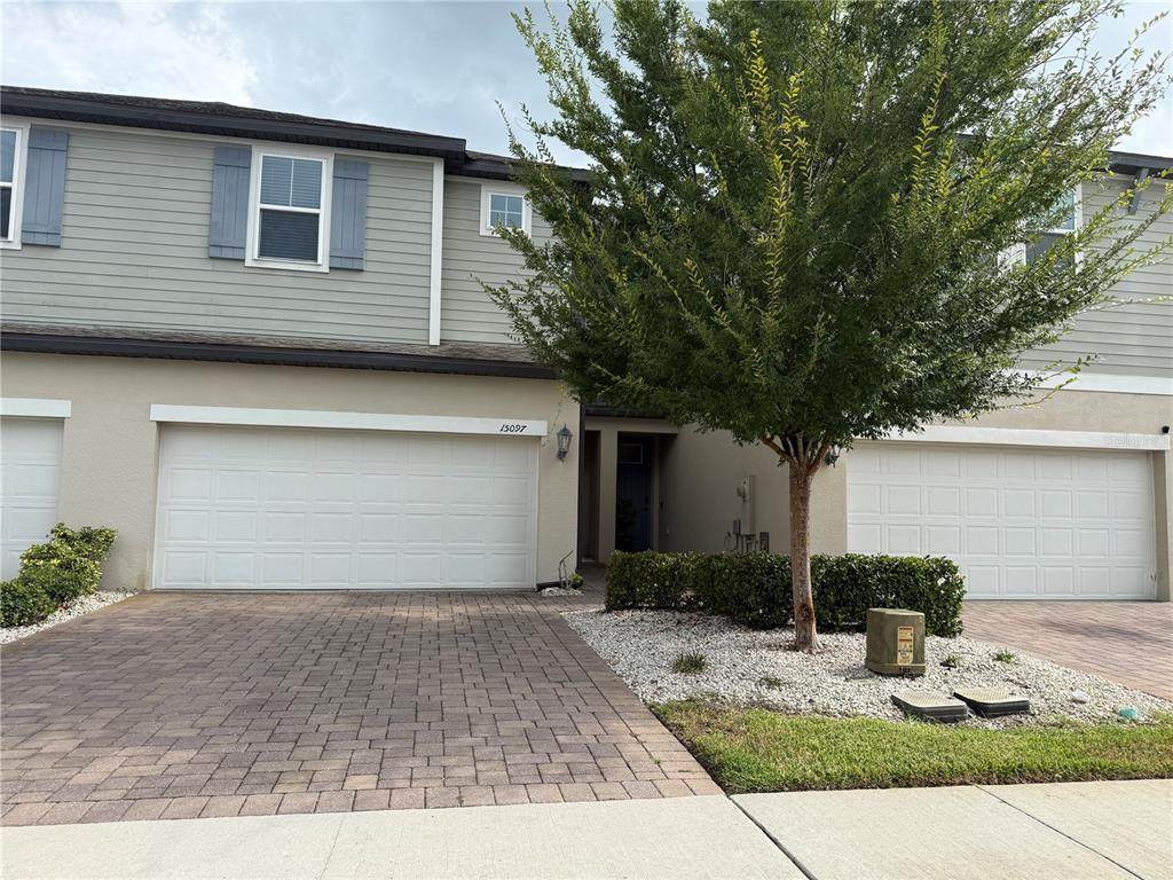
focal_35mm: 24
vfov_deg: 56.8
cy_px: 440
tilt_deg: +4.9
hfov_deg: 71.6
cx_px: 586
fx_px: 813
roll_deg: -1.4
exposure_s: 1/1211
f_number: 1.78
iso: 80
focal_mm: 6.76
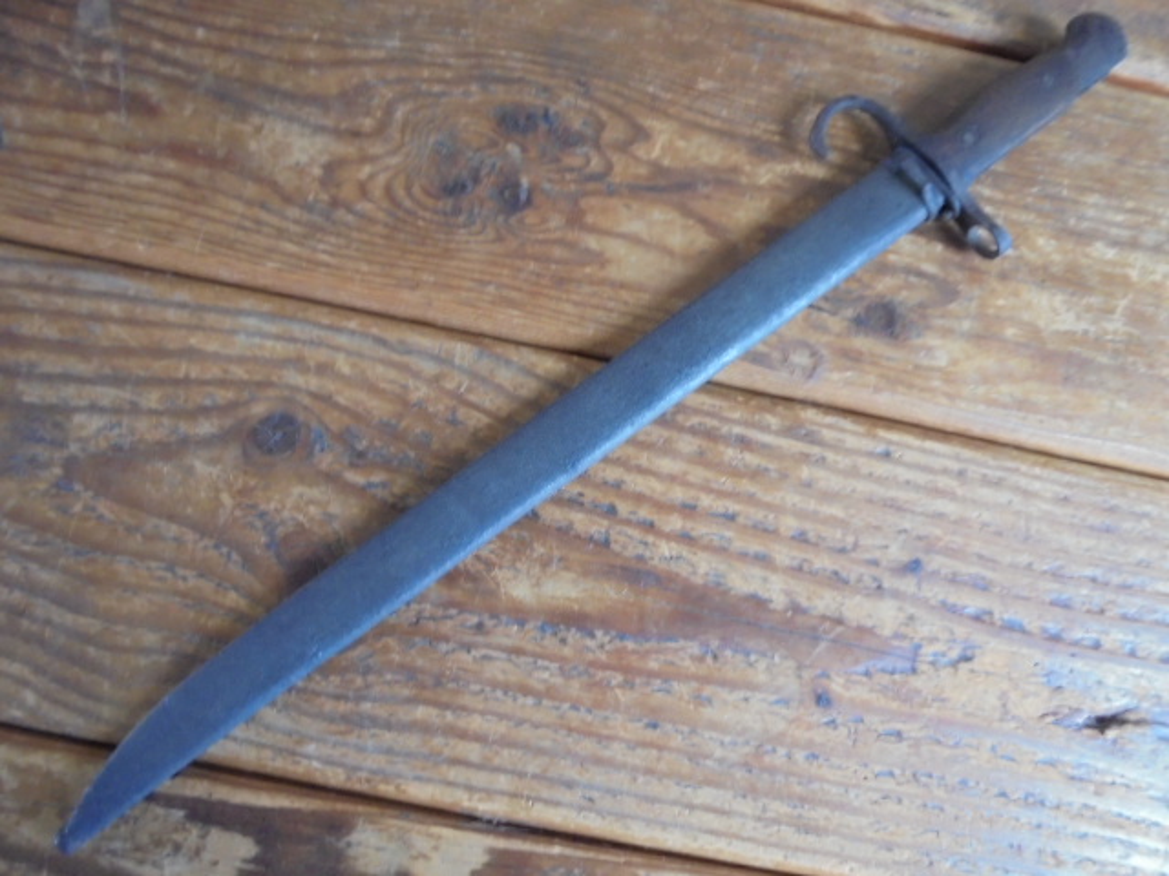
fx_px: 878
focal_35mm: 26
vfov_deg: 53.1
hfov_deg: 67.3
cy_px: 438
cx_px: 584
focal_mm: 4.6
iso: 400
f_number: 3.5
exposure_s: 1/25
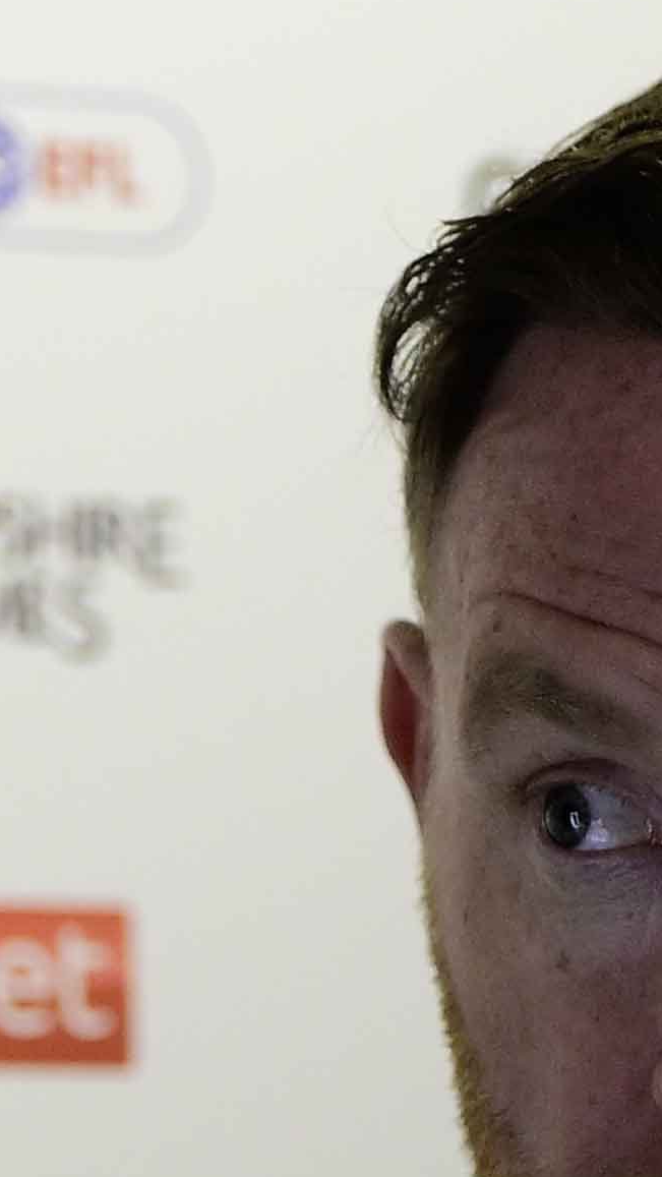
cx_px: 1445
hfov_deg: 2.3
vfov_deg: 4.1
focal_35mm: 520
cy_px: 1679
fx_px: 16224
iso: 3200
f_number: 2.8
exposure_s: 1/400
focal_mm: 95
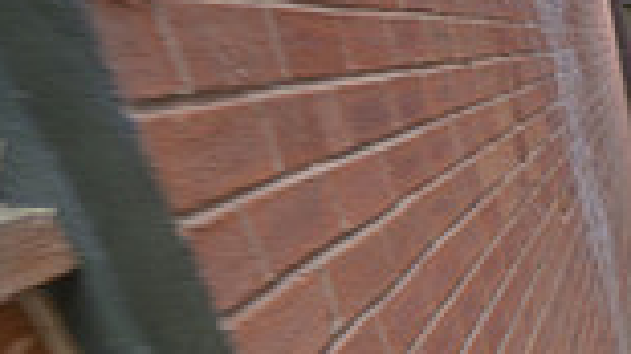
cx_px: 1006
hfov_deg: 26.5
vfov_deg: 21.9
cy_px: 503
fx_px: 786
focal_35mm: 47
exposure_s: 1/30
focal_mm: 12
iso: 400
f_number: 5.6
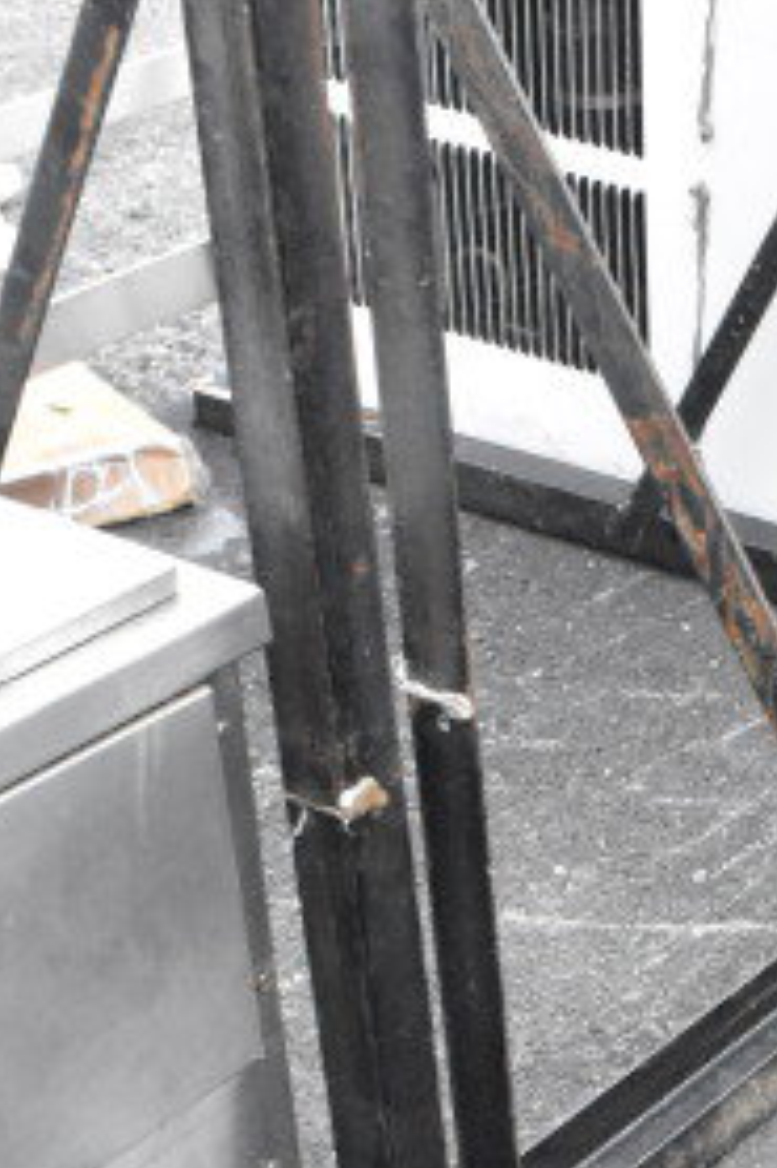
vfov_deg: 22.6
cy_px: 939
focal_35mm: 89
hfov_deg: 14.3
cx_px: 1189
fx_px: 2885
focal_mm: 18
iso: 6400
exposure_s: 1/640
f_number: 13
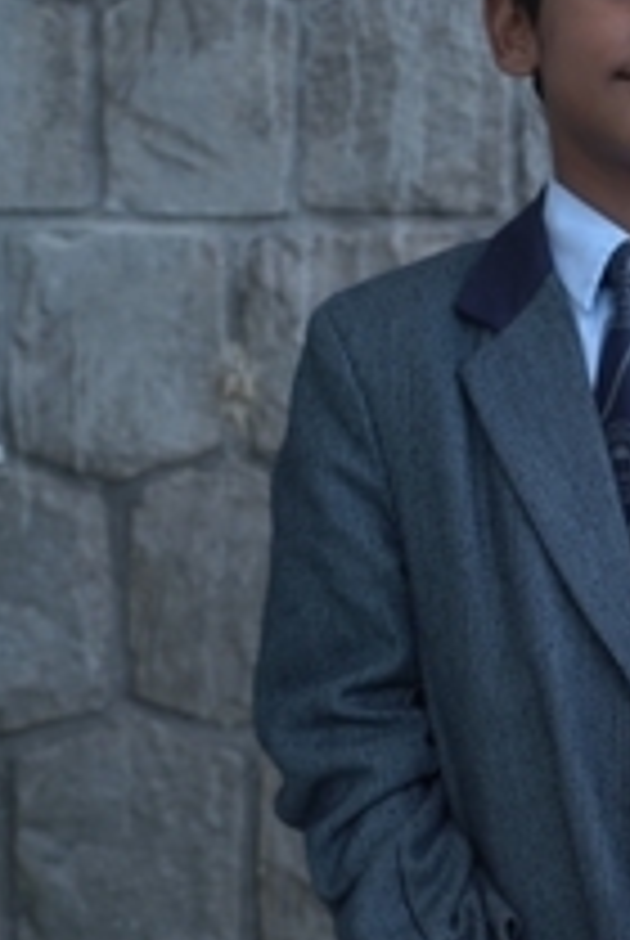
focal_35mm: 92
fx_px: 2407
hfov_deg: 14.7
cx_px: 637
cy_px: 504
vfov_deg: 22.1
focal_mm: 43
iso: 250
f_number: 4.5
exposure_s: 1/100
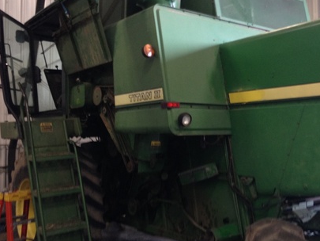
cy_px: 119
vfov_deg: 30.9
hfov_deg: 39.9
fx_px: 435
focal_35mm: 47
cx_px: 214
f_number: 2.4
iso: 125
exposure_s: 1/20
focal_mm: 4.28
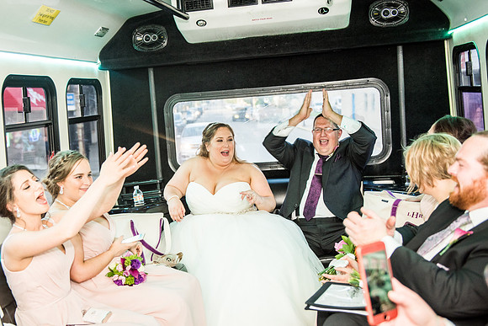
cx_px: 203
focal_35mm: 49
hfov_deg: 40.0
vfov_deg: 27.4
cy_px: 165
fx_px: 668
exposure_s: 1/100
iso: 1000
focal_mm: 38
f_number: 2.8
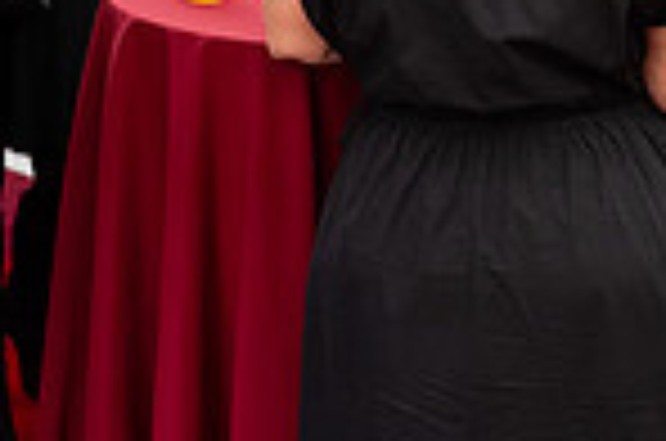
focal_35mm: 107
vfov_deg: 11.7
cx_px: 68
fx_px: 1975
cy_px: -382
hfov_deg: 18.8
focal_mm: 27
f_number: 3.2
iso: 1250
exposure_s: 1/160
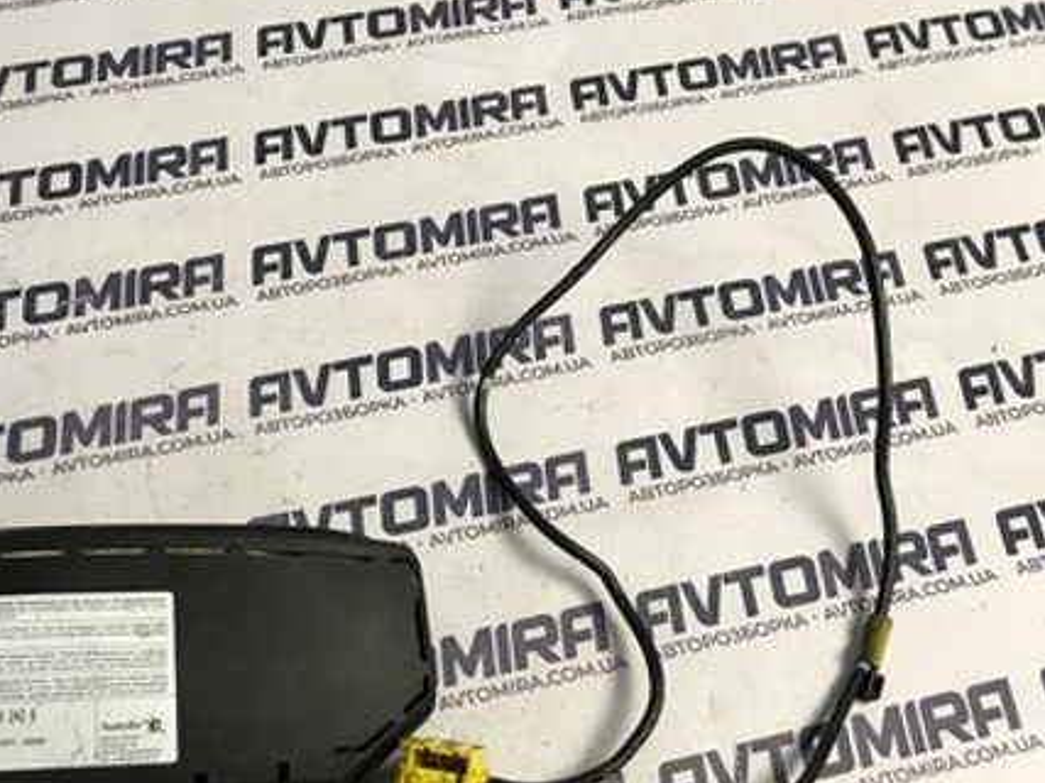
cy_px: 553
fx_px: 1268
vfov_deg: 33.9
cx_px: 267
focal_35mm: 42
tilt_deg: -62.9
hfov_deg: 43.4
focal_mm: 3.99
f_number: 1.8
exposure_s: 1/33
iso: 32
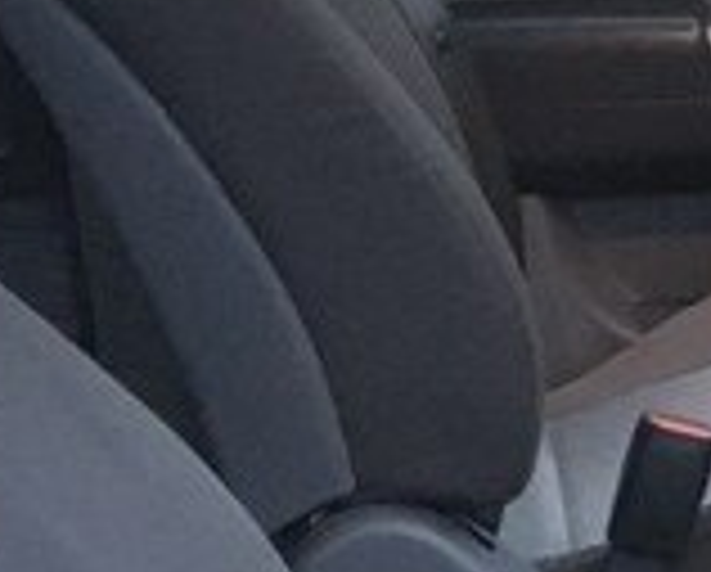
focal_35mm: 118
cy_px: 358
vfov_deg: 13.1
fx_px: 2488
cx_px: 1202
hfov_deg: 14.6
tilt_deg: -13.4
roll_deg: +2.7
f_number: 2.2
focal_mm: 4.15
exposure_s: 1/17
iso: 500
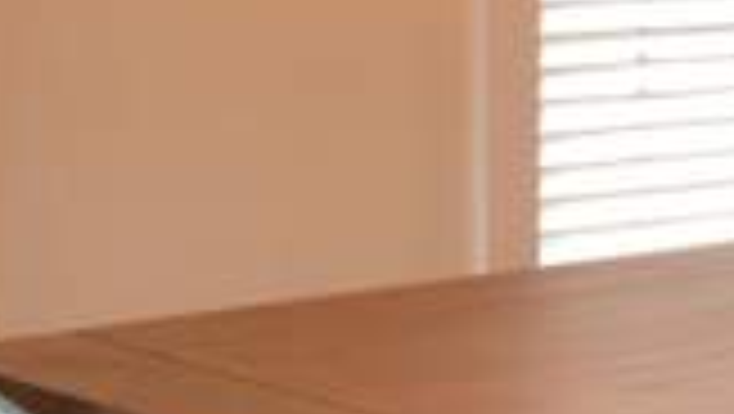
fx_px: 3253
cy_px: 254
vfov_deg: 7.3
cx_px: 833
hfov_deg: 12.6
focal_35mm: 167
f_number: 2.4
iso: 100
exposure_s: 1/60
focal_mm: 6
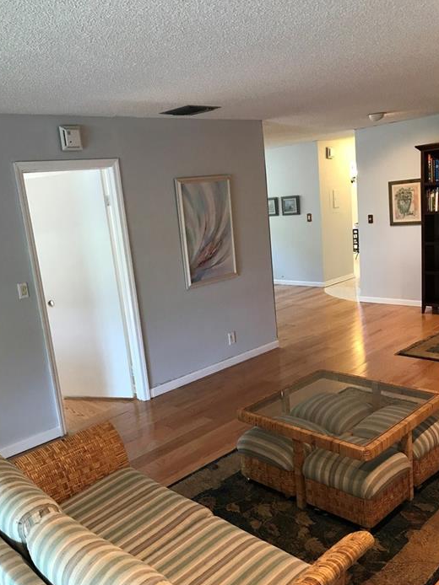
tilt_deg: -13.9
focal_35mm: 31
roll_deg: +4.8
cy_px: 322
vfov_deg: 58.3
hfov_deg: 45.4
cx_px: 204
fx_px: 525
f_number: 1.8
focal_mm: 3.99
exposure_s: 1/15
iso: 50
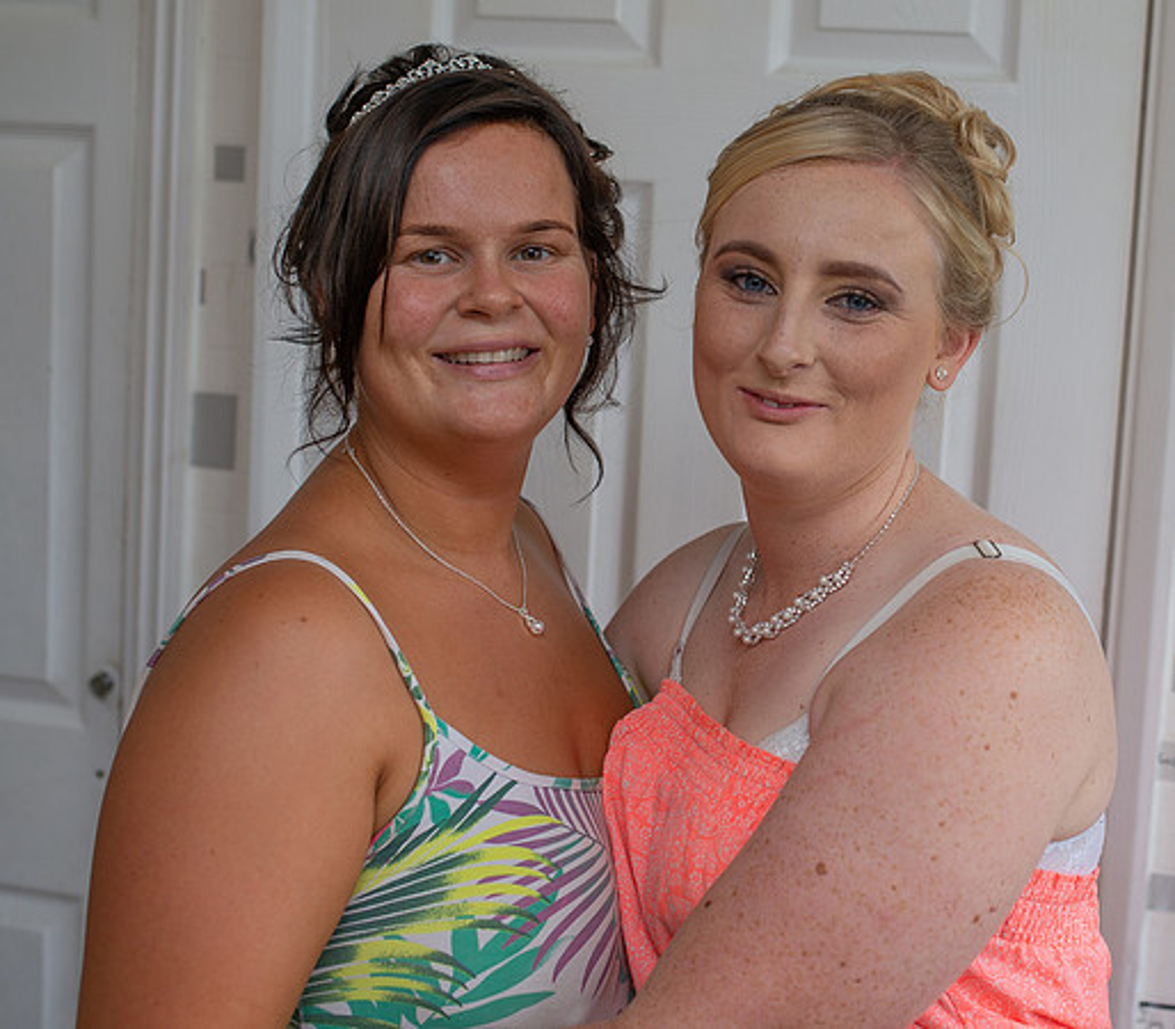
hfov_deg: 34.8
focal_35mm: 52
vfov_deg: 30.8
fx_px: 1860
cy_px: 392
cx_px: 762
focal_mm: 35
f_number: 3.2
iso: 100
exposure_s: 1/160
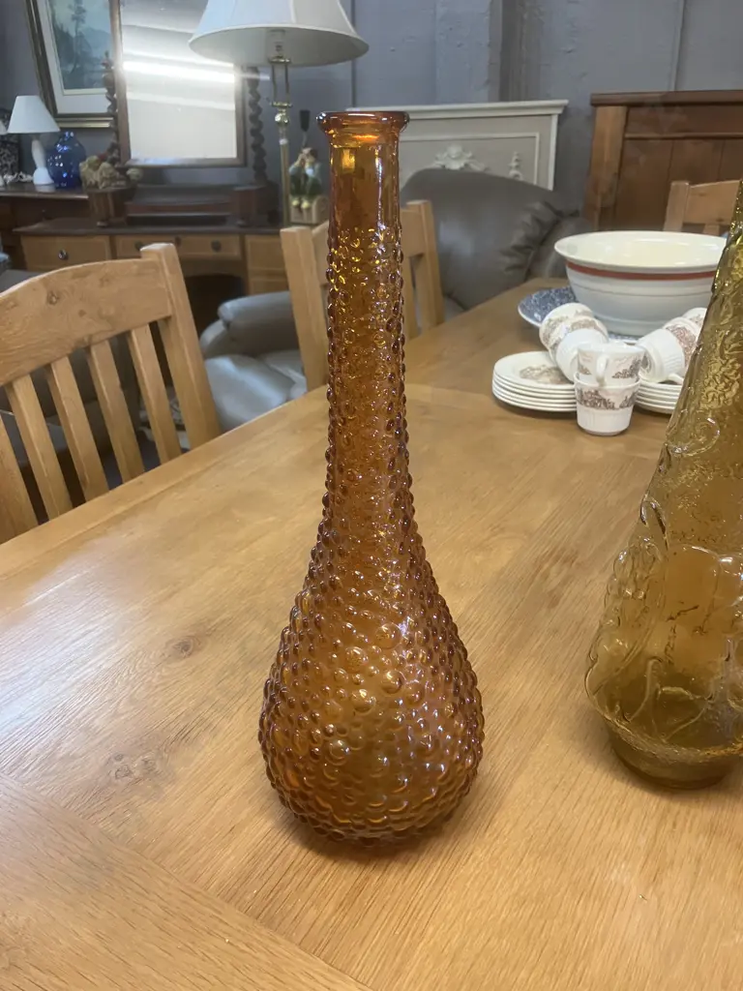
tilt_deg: -23.9
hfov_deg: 49.7
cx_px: 372
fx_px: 801
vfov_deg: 63.4
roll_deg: +2.1
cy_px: 496
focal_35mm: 28
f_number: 1.8
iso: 125
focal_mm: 3.99
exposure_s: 1/50
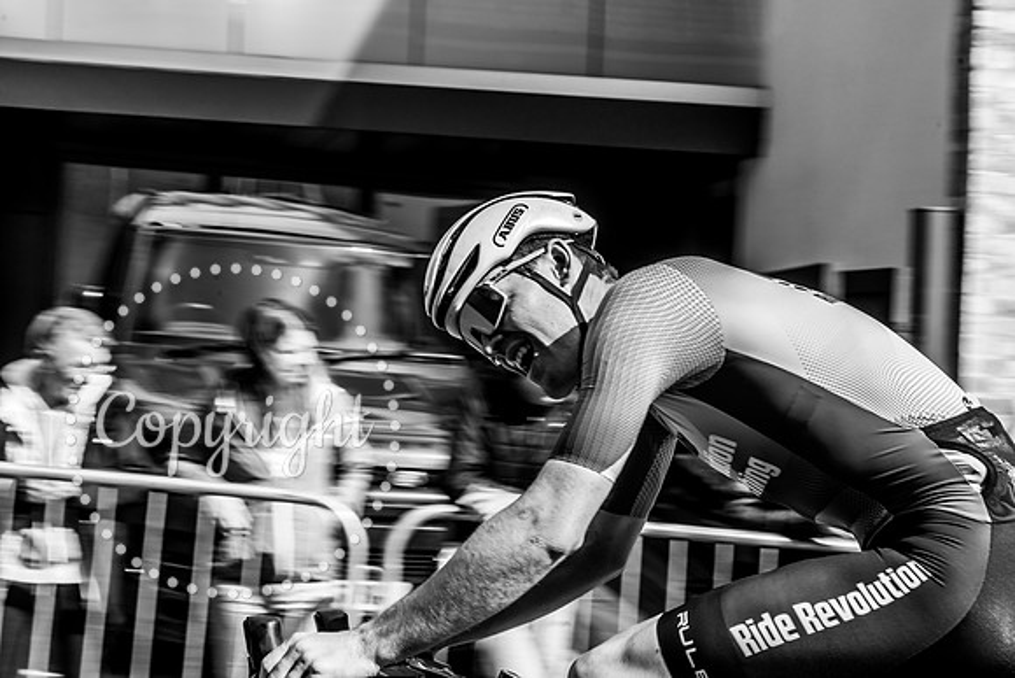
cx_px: 508
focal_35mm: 70
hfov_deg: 28.8
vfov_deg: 19.5
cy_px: 339
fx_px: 1974
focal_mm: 70
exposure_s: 1/200
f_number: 14
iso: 250
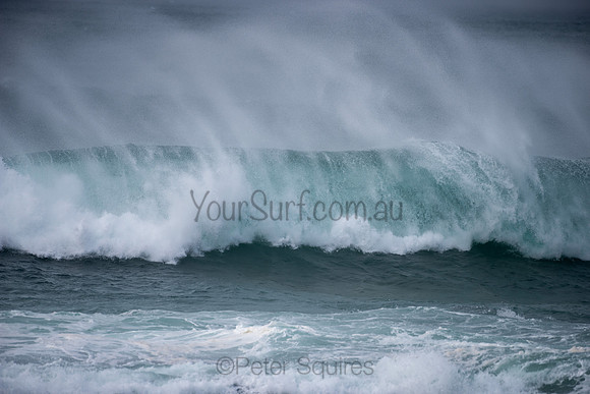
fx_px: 8196
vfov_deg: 2.8
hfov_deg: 4.1
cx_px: 295
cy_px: 197
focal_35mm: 500
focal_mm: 500
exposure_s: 1/1000
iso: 90
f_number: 5.6
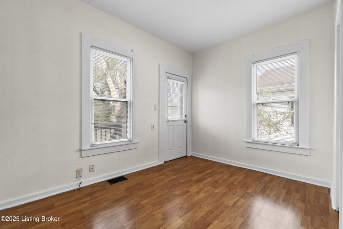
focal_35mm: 15
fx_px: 143
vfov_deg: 77.3
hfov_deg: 100.4
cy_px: 114
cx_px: 172
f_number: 8
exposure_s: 1/50
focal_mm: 10
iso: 400
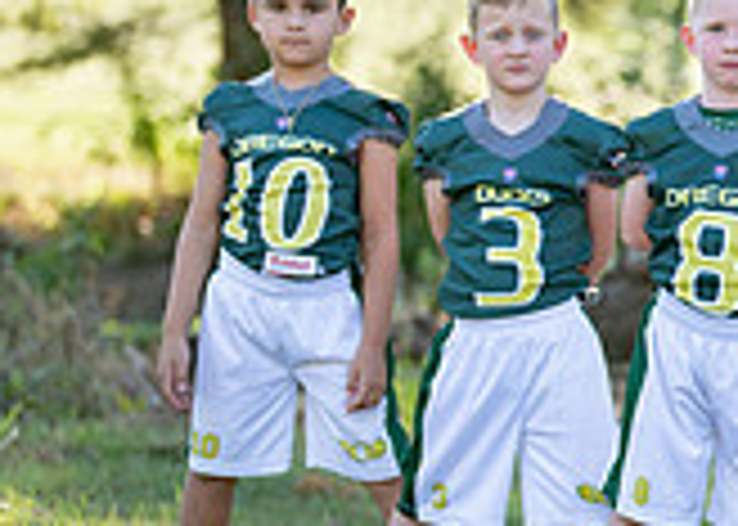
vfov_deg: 7.8
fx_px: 3876
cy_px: 306
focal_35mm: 185
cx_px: 1192
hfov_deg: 10.4
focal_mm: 50
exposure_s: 1/1250
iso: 100
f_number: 1.2
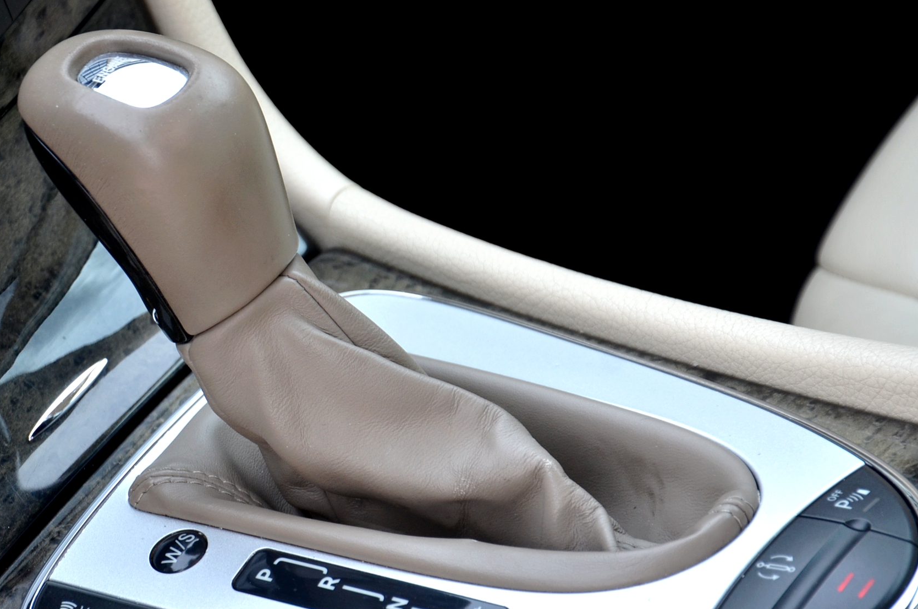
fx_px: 5523
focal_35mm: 217
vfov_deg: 6.3
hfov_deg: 9.5
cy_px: 351
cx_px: 284
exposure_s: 1/125
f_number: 5.6
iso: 280
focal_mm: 98
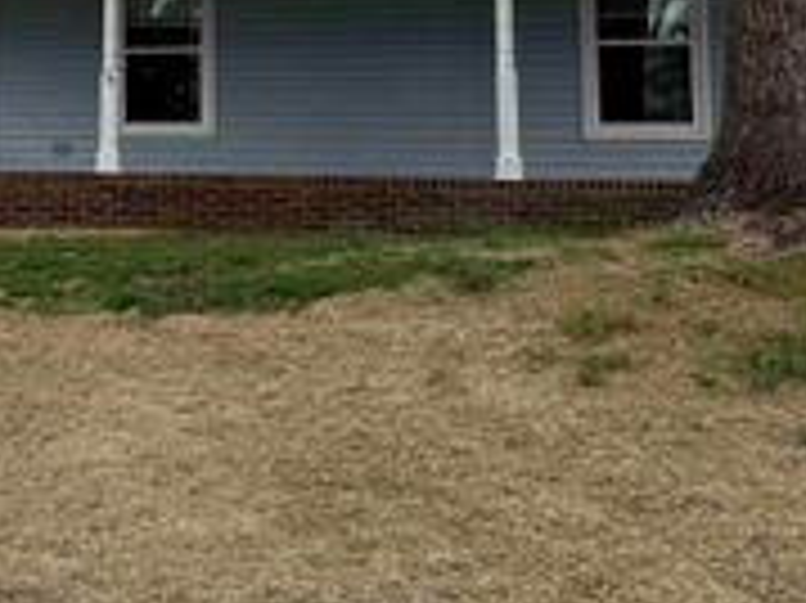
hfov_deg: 26.4
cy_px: 25
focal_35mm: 67
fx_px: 1559
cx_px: -113
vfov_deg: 21.3
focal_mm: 6.76
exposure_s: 1/4167
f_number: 1.78
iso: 80
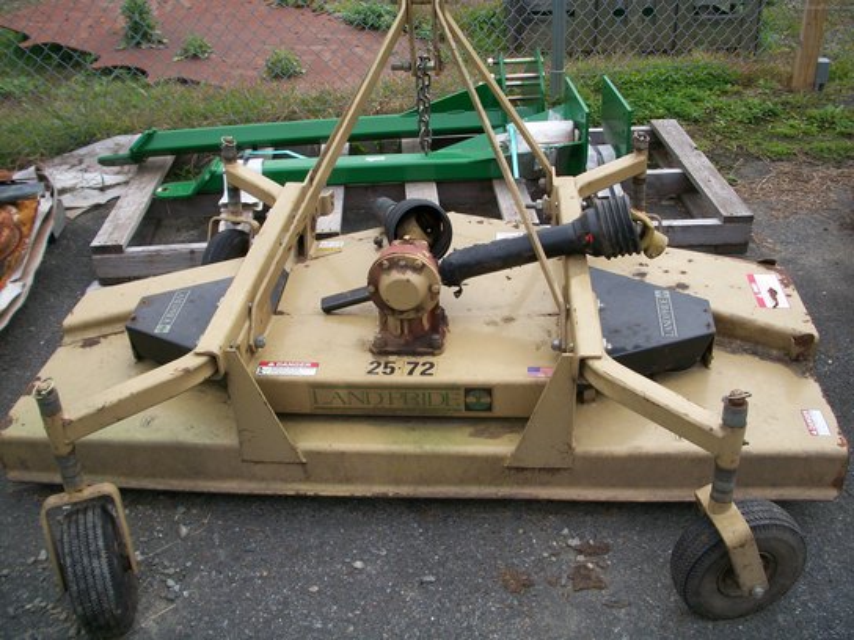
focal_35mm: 35
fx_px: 863
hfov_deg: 52.6
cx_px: 427
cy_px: 320
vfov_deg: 40.7
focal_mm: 6.3
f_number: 3.1
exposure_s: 1/500
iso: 83
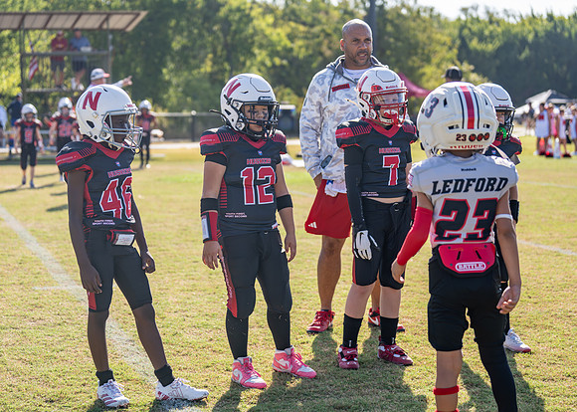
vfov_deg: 18.7
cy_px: 206
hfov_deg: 26.0
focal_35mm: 76
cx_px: 272
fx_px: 1249
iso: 100
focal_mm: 70
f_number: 2.8
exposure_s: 1/1000
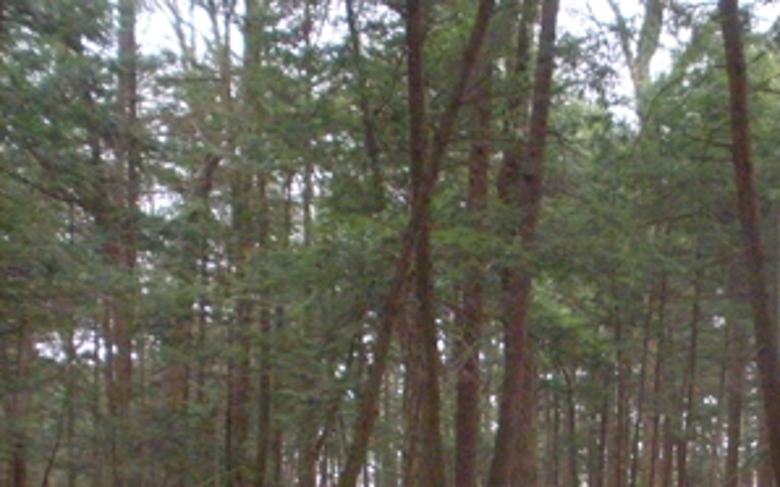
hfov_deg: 31.7
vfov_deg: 19.7
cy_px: 480
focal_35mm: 64
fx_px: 1360
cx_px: 534
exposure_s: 1/129
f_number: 3.5
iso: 1377
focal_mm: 6.3
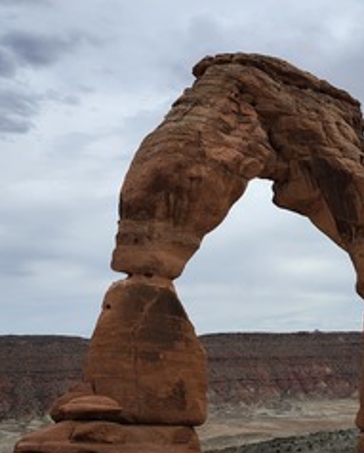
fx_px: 659
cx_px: 295
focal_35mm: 49
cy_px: 259
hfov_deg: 30.1
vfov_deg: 37.9
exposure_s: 1/2874
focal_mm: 5.54
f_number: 1.8
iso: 25
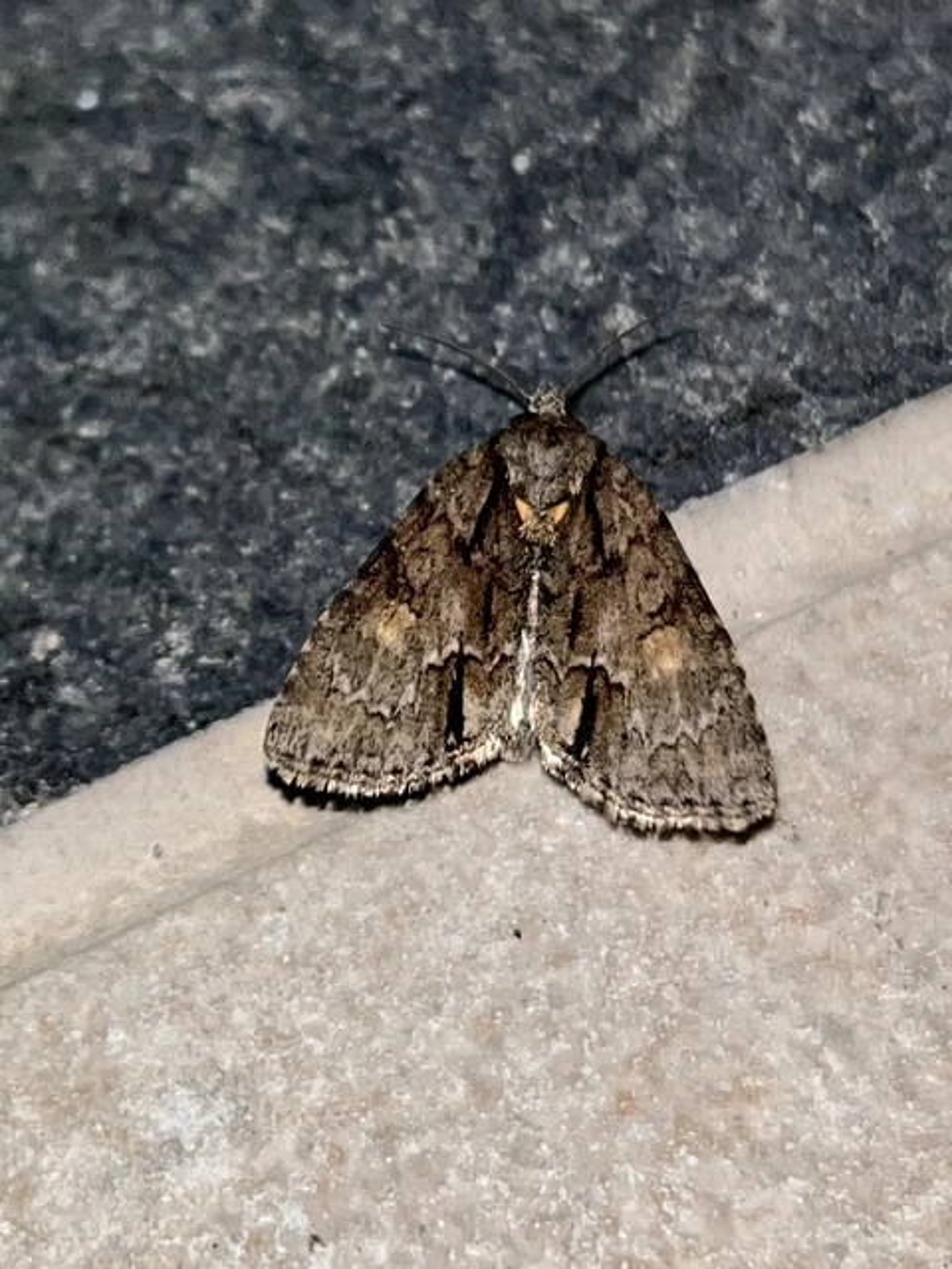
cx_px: 476
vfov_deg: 67.3
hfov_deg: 53.1
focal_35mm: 26
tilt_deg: -58.4
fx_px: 953
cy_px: 634
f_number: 1.6
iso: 32
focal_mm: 5.1
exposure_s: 1/1028
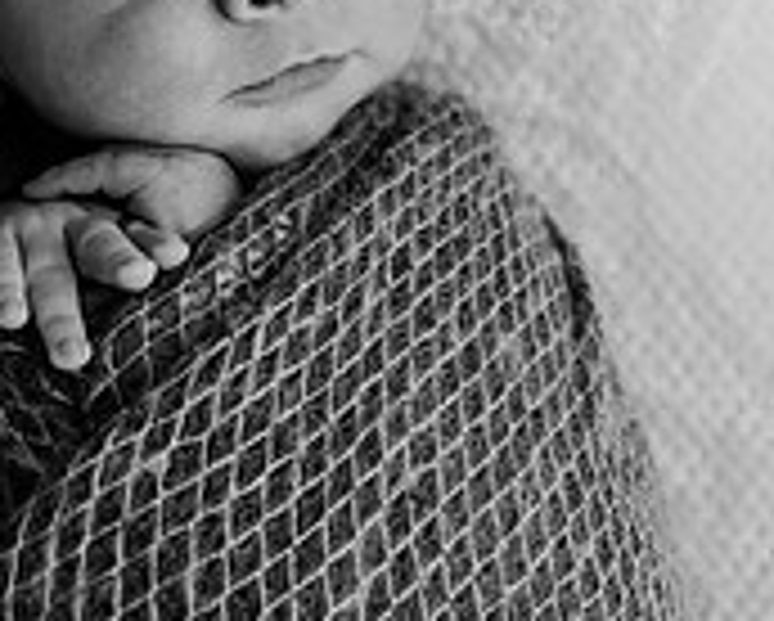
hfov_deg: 24.6
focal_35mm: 76
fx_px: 1743
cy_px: 52
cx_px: 639
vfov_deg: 19.8
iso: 64
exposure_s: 1/160
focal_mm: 24
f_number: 2.8
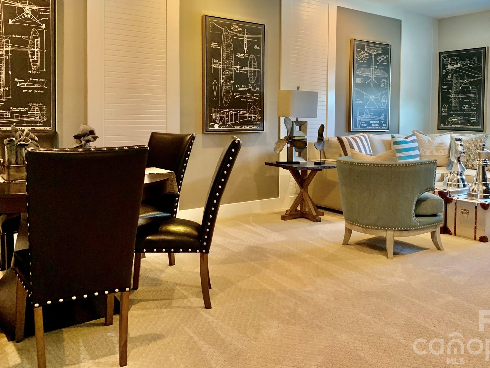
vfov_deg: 42.6
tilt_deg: -3.5
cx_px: 285
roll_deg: -0.3
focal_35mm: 33
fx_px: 467
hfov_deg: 55.1
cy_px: 136
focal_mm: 4.25
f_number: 1.8
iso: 250
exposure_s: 1/60
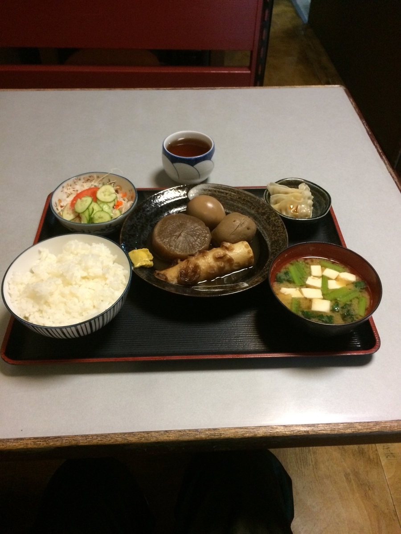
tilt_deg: -49.2
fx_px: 448
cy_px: 267
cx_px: 200
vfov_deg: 61.7
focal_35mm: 29
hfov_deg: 48.2
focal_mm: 4.15
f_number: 2.2
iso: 250
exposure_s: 1/30
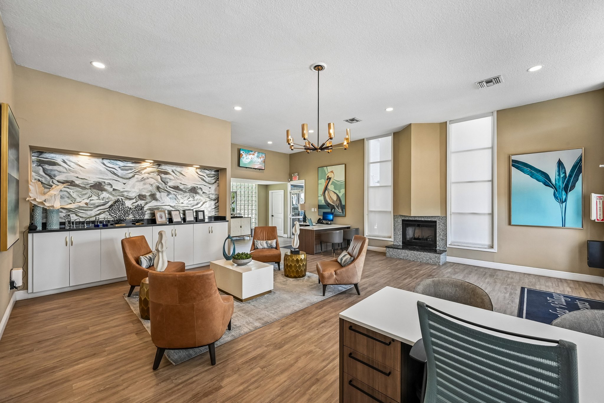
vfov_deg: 81.2
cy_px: 202
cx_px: 302
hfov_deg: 104.3
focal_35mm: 14
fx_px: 235
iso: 2500
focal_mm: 14
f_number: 8
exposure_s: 1/250
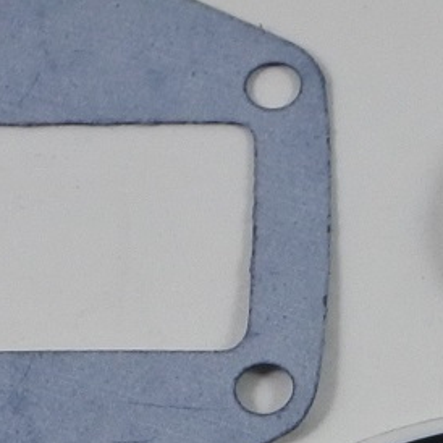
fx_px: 2708
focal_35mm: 187
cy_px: 692
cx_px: 677
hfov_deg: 9.1
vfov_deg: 9.1
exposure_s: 1/200
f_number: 4
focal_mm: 13.1
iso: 400
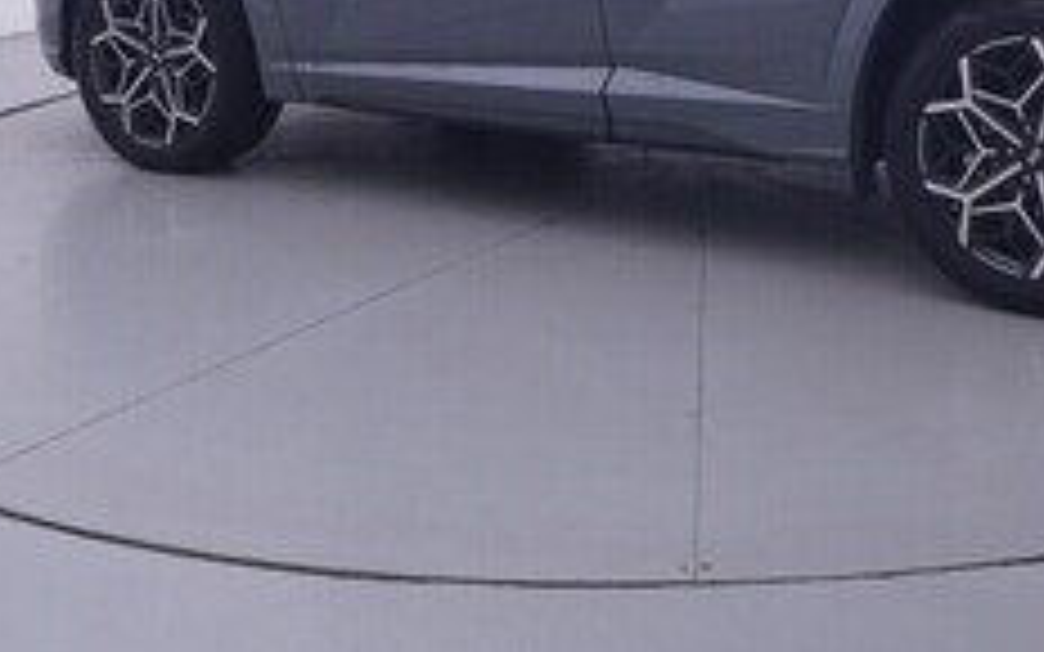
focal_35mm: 54
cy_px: -155
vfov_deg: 21.9
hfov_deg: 36.6
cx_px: 767
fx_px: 1542
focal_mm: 15
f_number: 5
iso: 200
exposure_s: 1/80
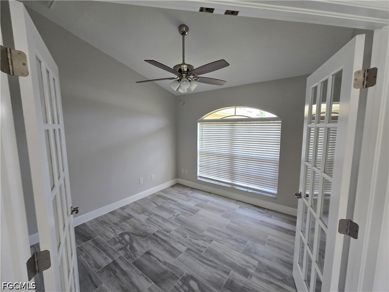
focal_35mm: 13
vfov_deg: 89.9
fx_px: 146
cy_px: 146
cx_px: 194
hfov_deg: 106.2
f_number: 2.2
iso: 80
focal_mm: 2.2
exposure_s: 1/60
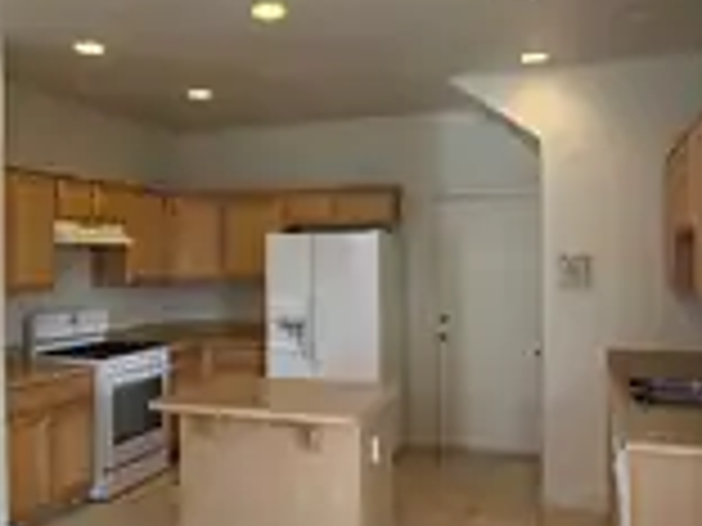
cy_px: 261
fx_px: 730
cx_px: 288
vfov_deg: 39.7
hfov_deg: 51.1
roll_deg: +0.1
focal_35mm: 36
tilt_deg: -0.1
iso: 250
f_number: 2.2
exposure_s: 1/120
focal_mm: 2.22
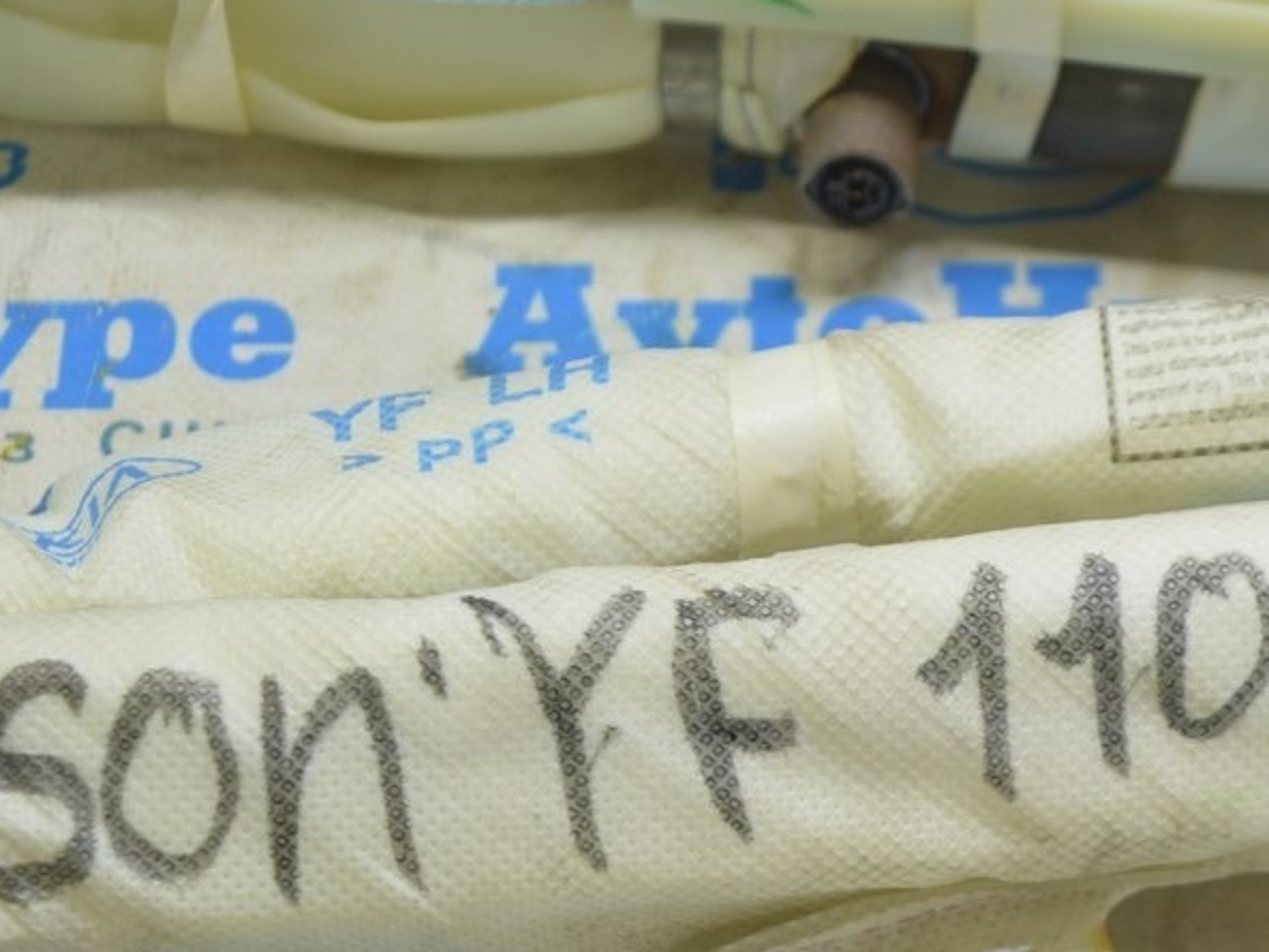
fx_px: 5017
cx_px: 909
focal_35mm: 137
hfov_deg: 14.4
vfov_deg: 10.8
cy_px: 621
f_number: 5.6
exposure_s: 1/20
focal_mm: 55
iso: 400
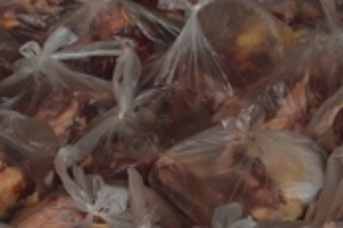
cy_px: 624
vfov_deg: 3.5
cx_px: 341
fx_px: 3700
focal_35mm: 389
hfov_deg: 5.3
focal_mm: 35
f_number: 7.1
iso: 100
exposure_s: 1/200
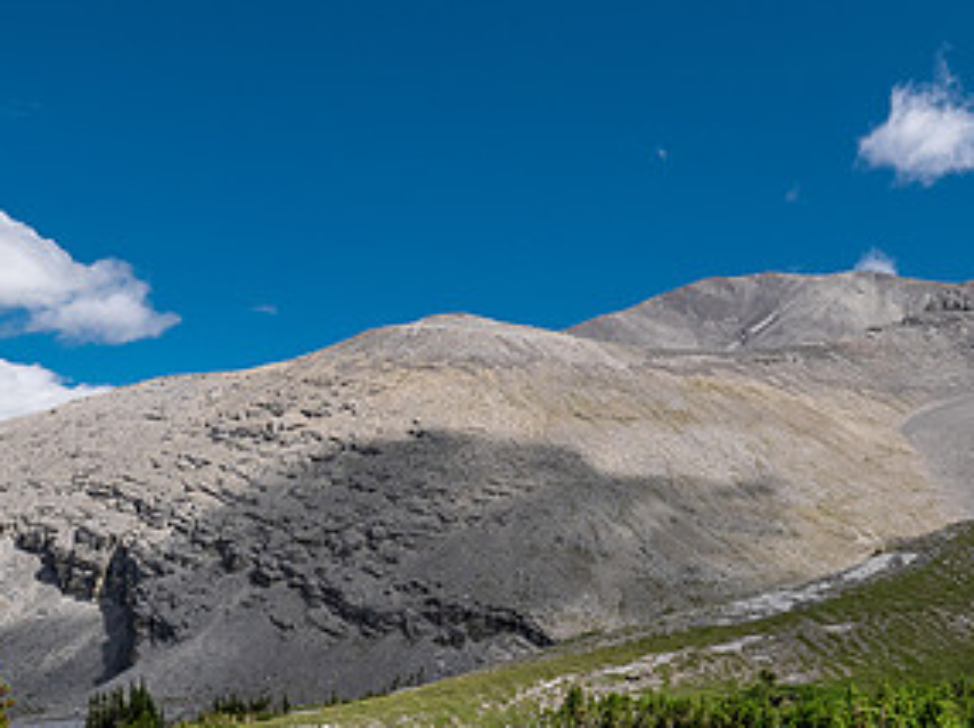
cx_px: 762
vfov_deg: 27.2
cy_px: 511
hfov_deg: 35.2
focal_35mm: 53
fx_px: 1489
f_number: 8
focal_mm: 13
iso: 200
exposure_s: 1/200
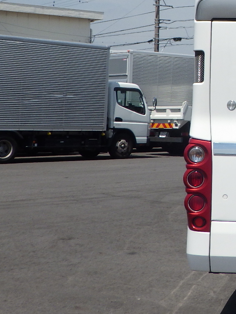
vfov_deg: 21.3
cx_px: 397
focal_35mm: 90
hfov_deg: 14.7
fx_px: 819
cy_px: 34
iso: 125
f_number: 4.6
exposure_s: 1/1250
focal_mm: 6.1
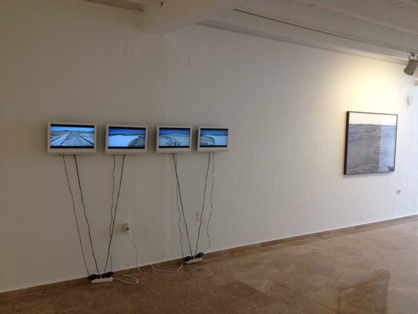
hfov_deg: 52.6
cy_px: 157
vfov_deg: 40.7
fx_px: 423
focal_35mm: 35
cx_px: 209
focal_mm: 4.28
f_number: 2.4
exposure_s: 1/20
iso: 64
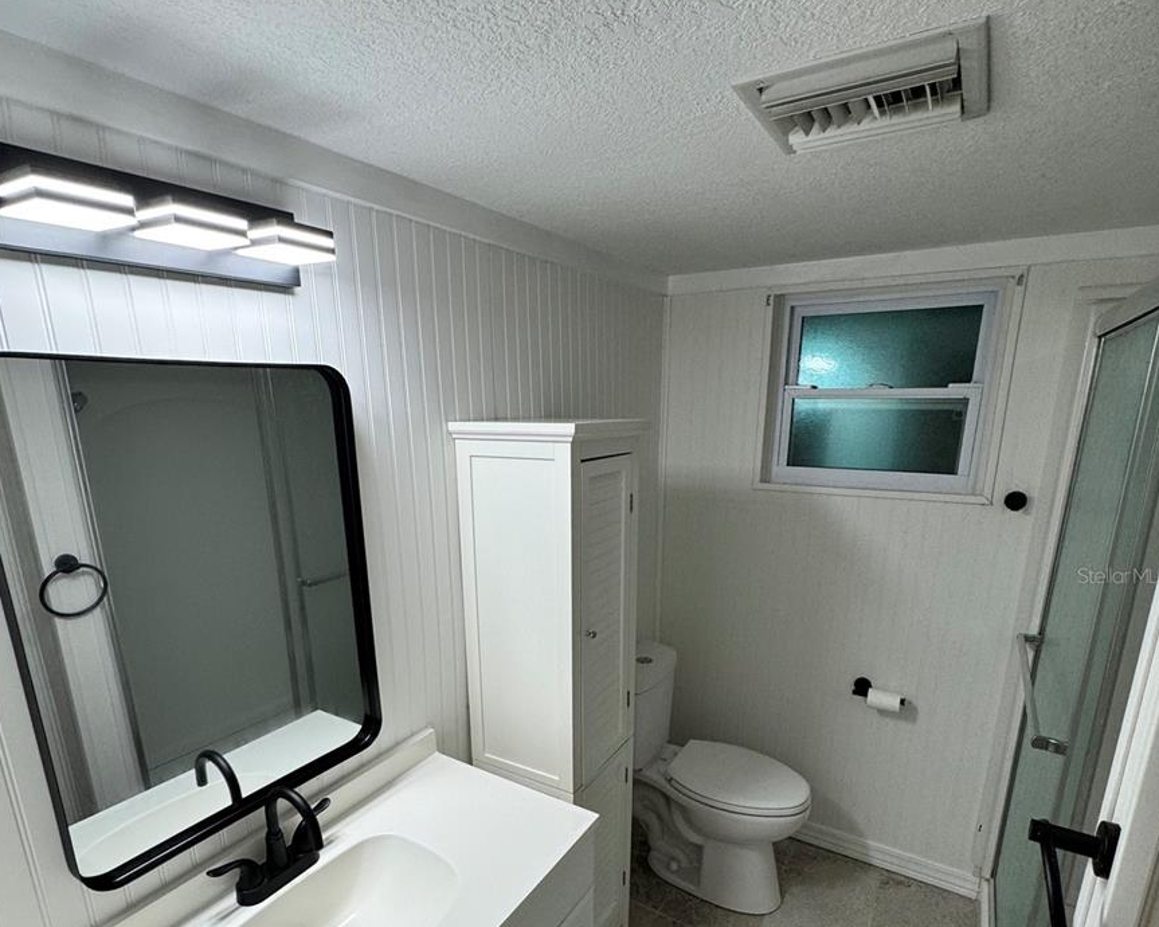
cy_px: 575
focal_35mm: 19
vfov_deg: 69.8
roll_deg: +1.2
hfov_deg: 83.3
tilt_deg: -13.9
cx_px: 568
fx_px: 652
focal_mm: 2.22
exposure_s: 1/120
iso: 125
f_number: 2.2
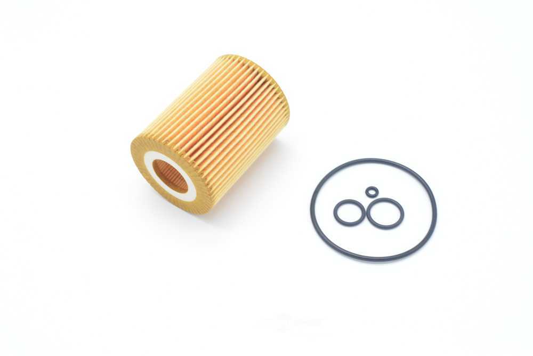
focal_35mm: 50
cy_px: 178
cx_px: 266
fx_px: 740
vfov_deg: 27.0
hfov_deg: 39.6
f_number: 13
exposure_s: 1/80
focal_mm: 50
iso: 2800
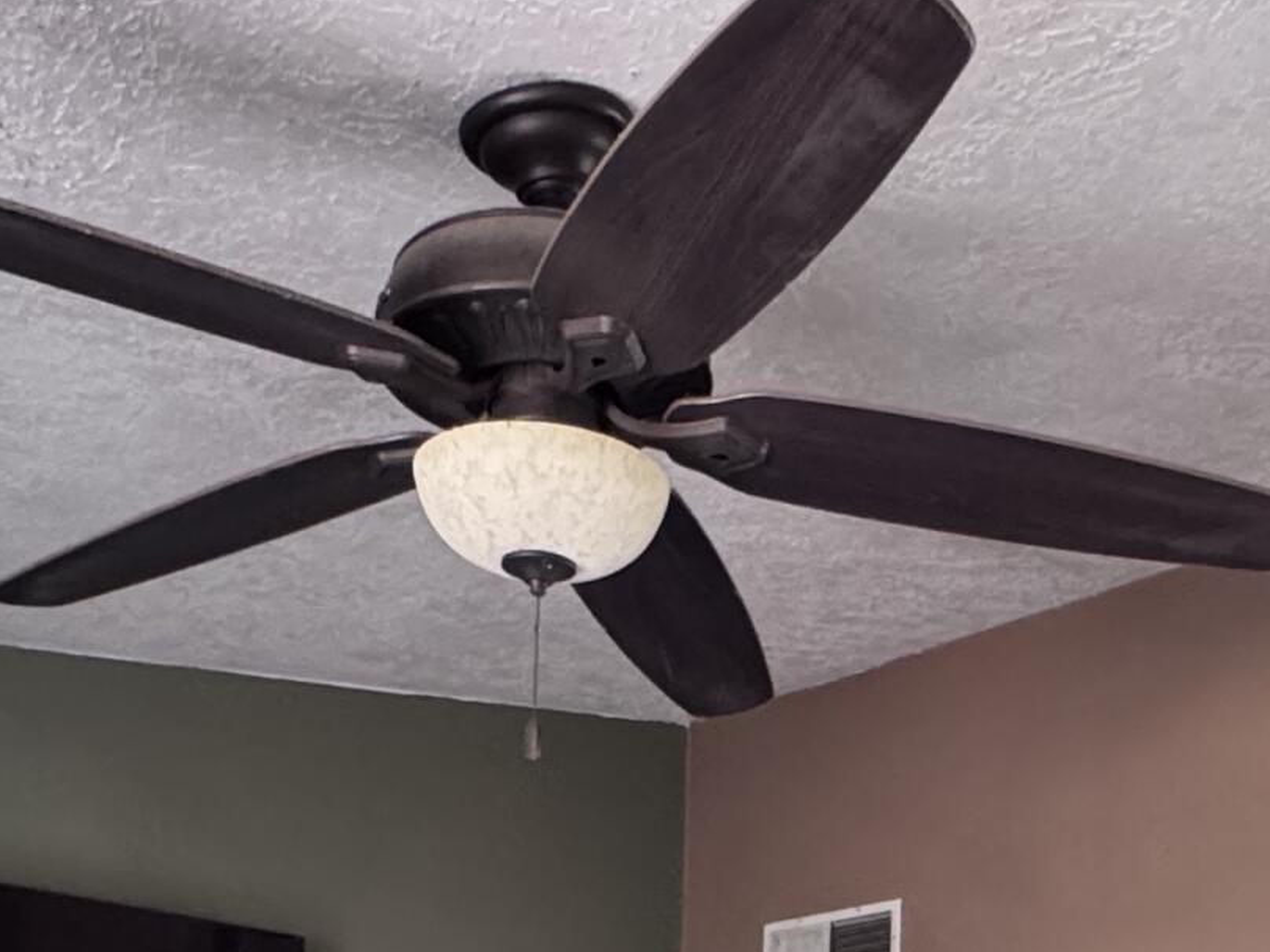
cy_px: 1331
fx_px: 1908
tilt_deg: -0.7
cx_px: 824
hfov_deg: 36.5
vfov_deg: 23.7
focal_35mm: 52
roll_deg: -2.3
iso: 500
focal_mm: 2.22
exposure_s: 1/60
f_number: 2.2
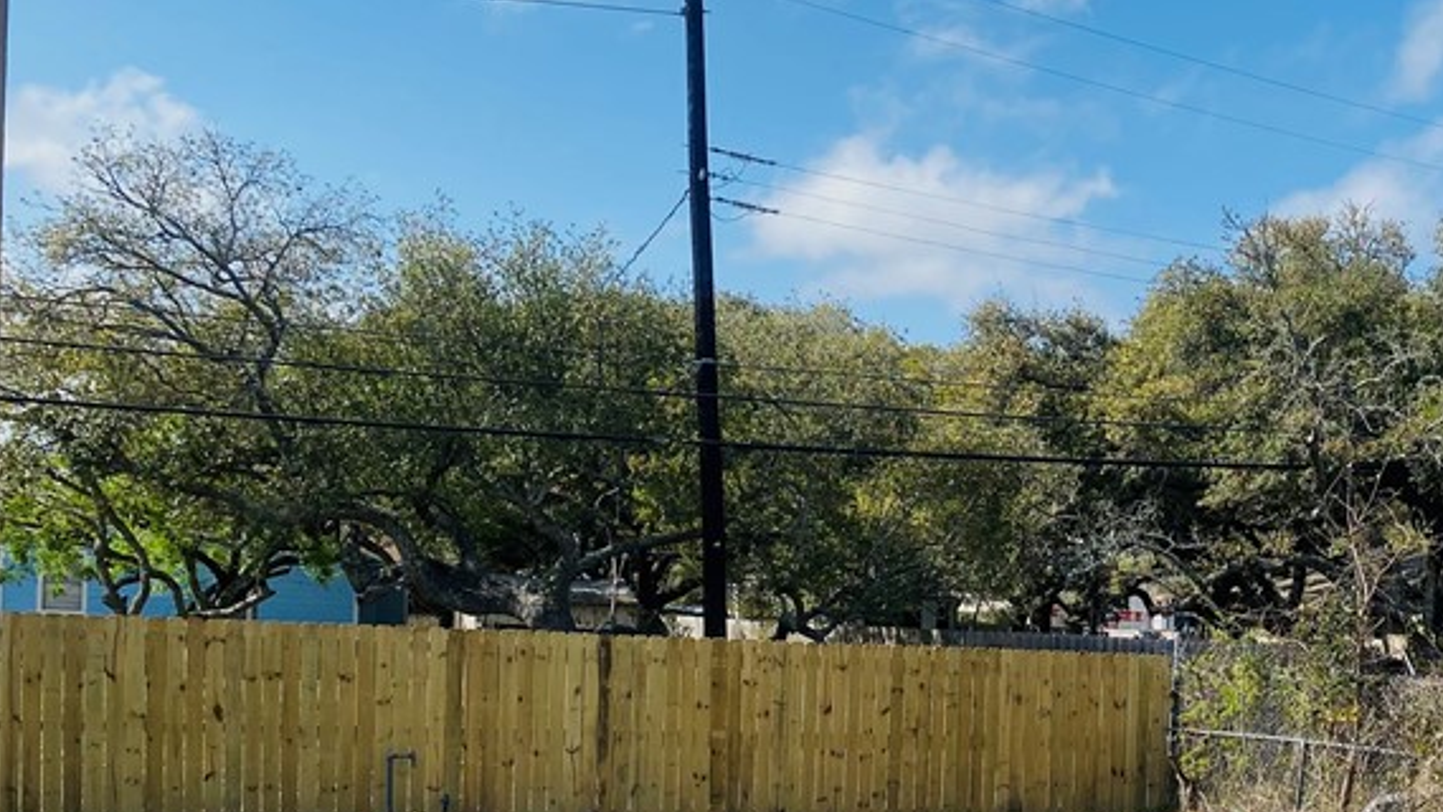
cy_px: 685
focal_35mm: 51
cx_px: 1212
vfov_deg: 23.1
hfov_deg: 38.6
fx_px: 1951
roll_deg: -2.4
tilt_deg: -3.1
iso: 32
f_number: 1.8
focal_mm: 4.25
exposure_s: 1/2358
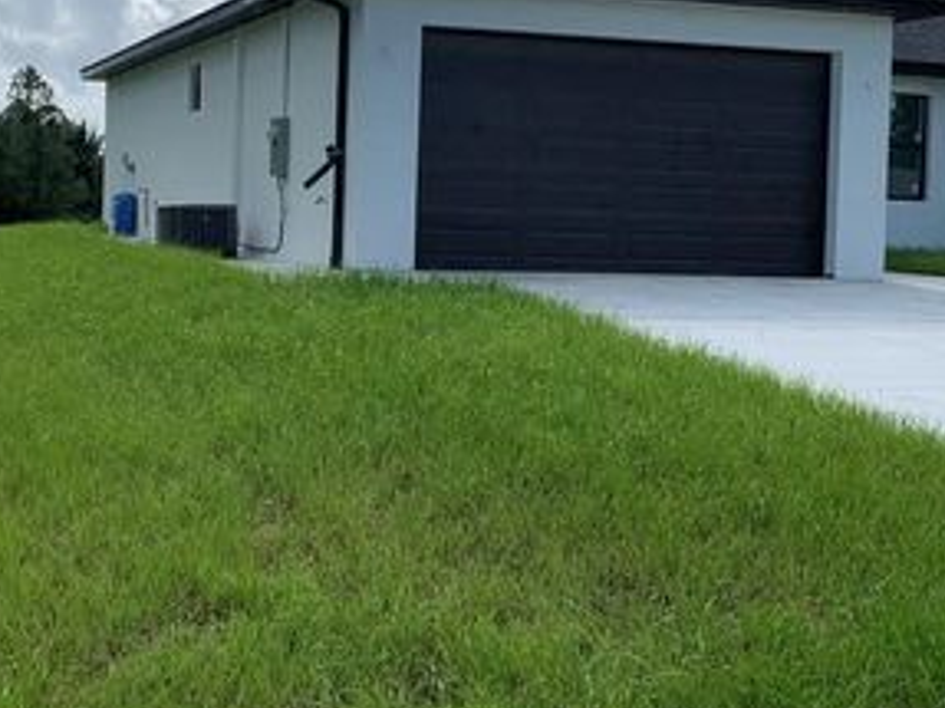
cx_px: 369
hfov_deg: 33.1
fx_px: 1583
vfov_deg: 25.1
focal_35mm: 58
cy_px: 231
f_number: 1.8
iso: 25
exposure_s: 1/2833
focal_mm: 4.25
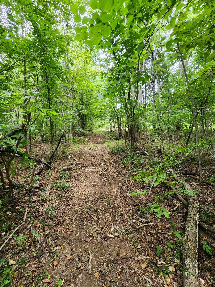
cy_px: 144
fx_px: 108
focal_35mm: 13
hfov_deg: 89.9
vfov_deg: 106.2
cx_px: 108
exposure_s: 1/60
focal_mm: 2.2
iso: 80
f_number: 2.2
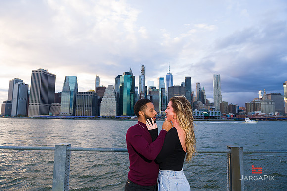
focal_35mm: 24
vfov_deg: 53.2
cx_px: 144
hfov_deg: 73.7
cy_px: 96
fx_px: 191
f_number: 4
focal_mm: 24
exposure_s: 1/200
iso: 250
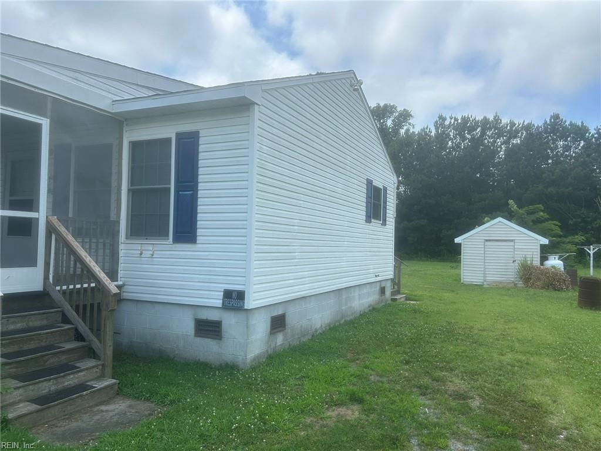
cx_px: 300
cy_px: 226
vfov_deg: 53.1
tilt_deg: +2.5
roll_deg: +0.4
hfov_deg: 67.3
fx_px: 451
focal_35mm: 26
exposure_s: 1/5076
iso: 50
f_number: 1.5
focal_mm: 5.7
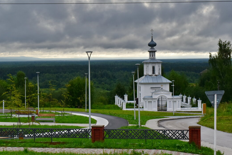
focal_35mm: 79
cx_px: 106
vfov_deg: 17.3
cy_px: 73
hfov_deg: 25.7
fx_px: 509
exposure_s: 1/180
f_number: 16
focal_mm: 46
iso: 400
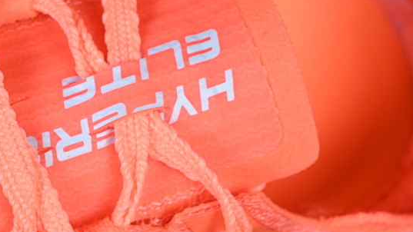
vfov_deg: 7.7
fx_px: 1730
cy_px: 126
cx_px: 115
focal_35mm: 158
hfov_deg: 13.6
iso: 160
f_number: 7.1
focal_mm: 50
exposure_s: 1/80
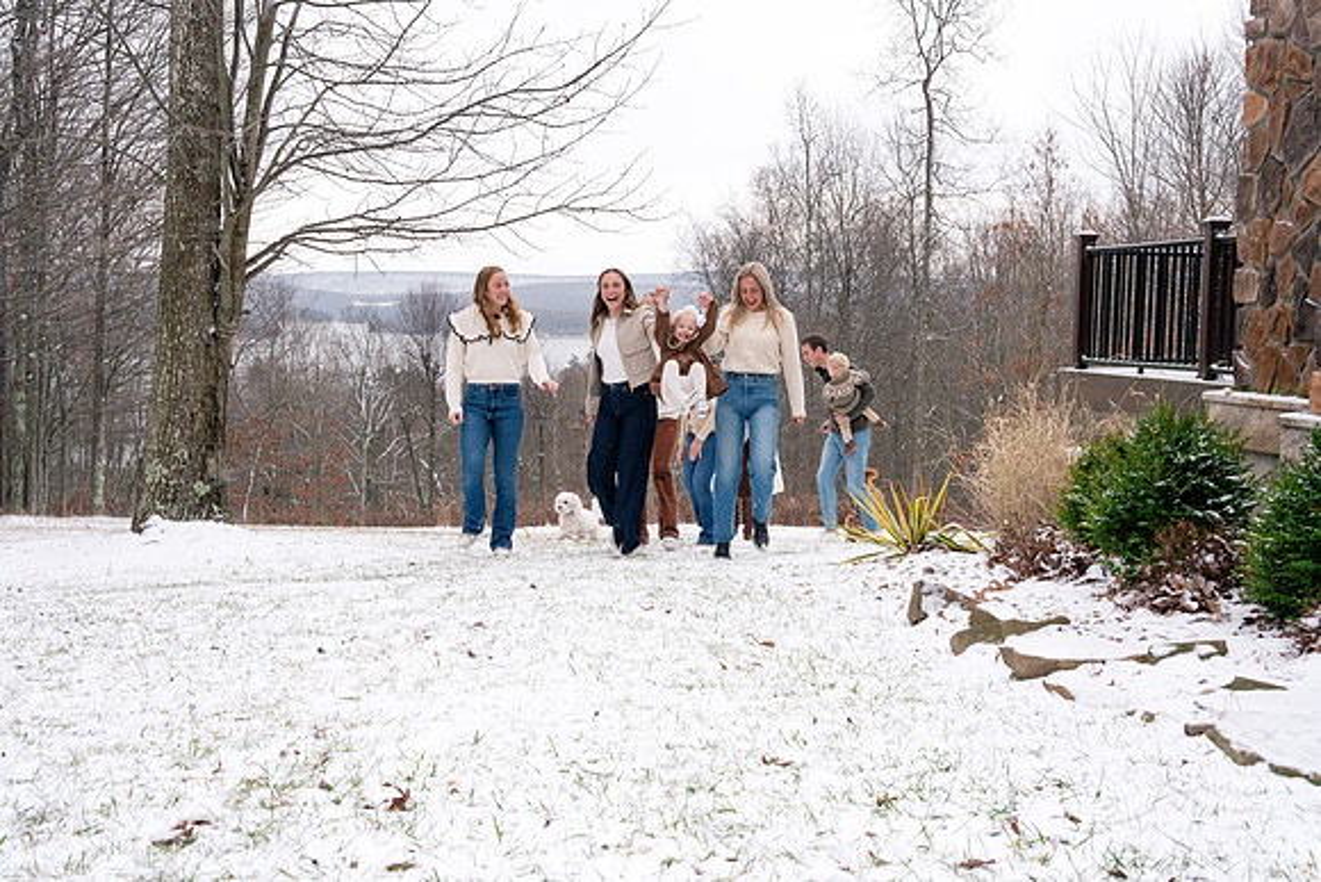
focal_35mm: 50
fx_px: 1835
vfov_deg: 27.0
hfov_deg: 39.6
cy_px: 441
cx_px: 660
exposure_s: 1/250
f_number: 13
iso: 800
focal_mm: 50
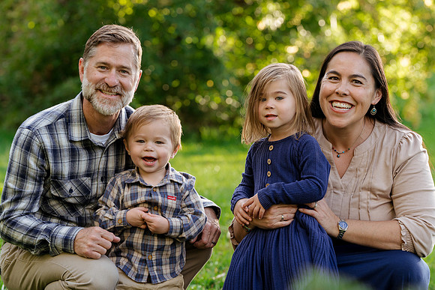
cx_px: 218
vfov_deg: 10.4
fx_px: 1595
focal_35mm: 132
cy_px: 145
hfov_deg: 15.5
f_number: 5.6
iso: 640
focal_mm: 132
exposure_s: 1/200
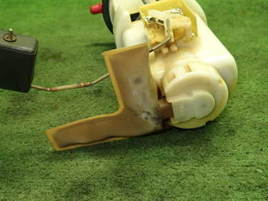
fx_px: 302
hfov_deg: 47.8
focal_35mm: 39
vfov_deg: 36.6
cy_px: 77
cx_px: 118
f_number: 2
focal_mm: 4.5
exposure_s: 1/40
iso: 200
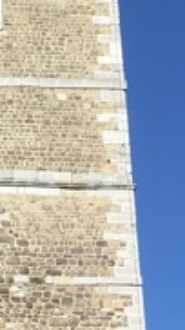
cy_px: 196
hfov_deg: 7.0
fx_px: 1522
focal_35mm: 174
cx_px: 49
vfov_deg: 12.4
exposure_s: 1/1748
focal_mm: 4.15
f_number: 2.2
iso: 25
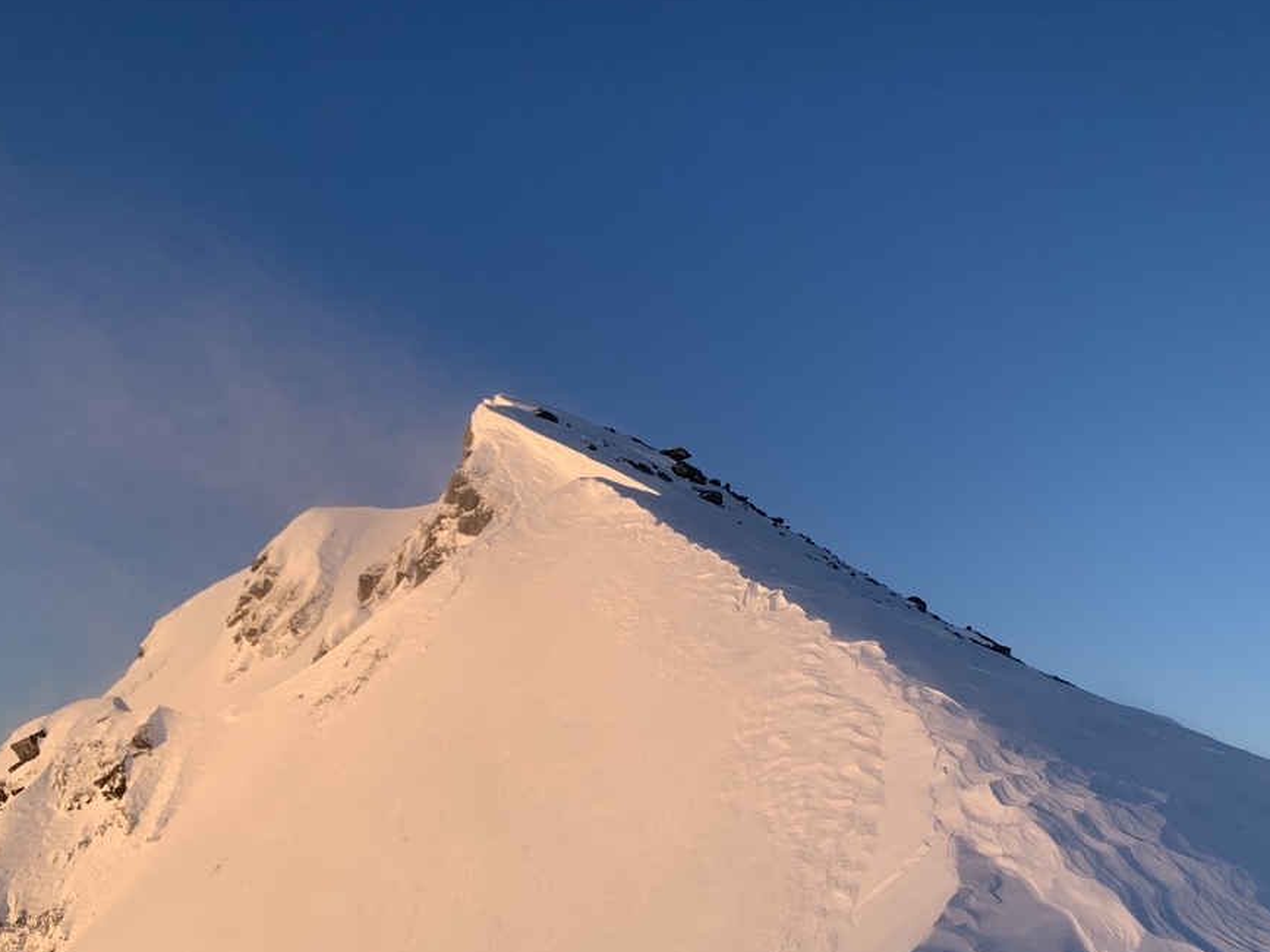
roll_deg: -0.4
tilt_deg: +10.8
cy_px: 625
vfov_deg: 39.2
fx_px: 1321
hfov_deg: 51.4
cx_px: 615
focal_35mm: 36
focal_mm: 4.25
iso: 25
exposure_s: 1/879
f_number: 1.8
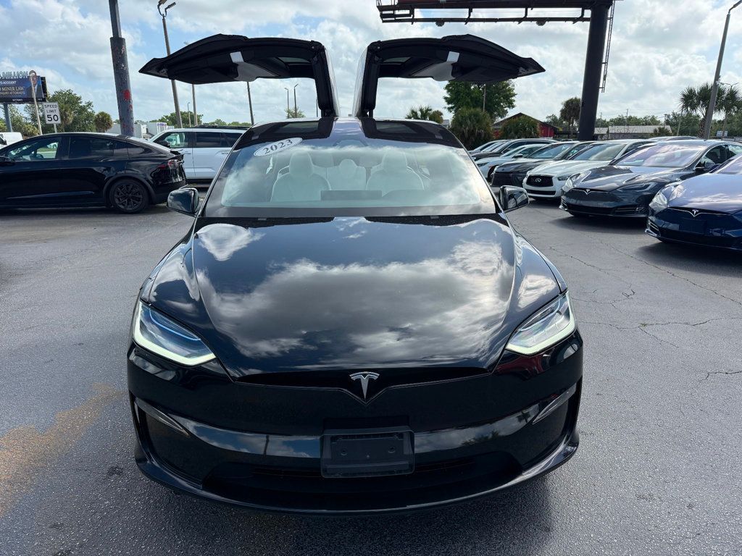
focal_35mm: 24
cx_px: 371
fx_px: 514
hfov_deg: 71.6
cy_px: 278
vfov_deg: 56.8
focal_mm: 6.76
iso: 100
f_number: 1.78
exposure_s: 1/3953
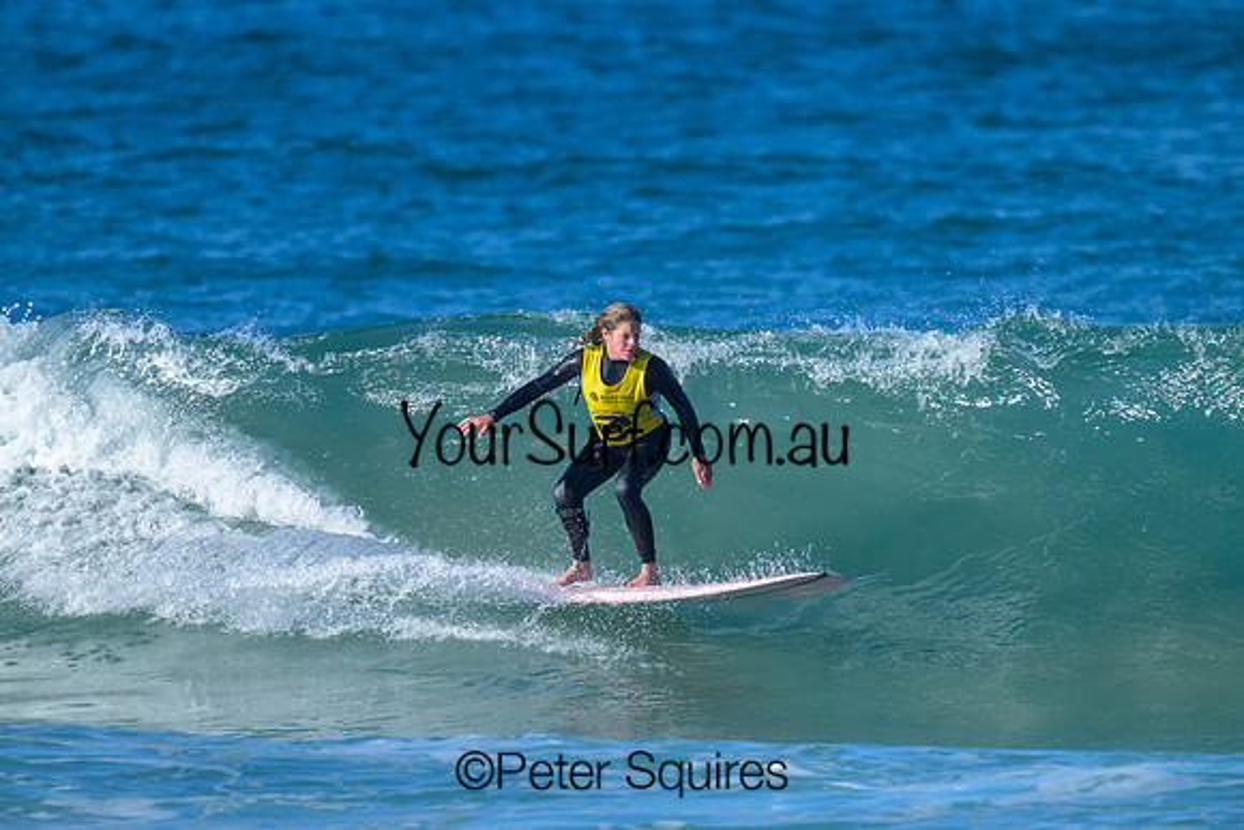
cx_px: 622
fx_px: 38709
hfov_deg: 1.8
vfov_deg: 1.2
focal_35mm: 1120
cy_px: 415
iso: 800
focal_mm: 1120
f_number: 9
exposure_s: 1/2000
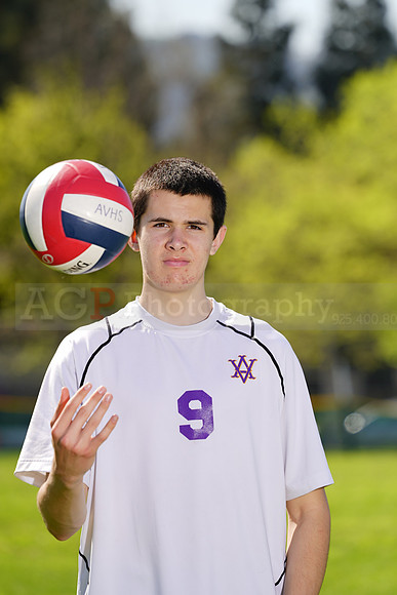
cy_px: 298
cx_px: 198
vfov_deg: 6.8
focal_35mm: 303
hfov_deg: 4.5
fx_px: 5009
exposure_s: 1/200
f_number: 7.1
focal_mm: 303
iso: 64
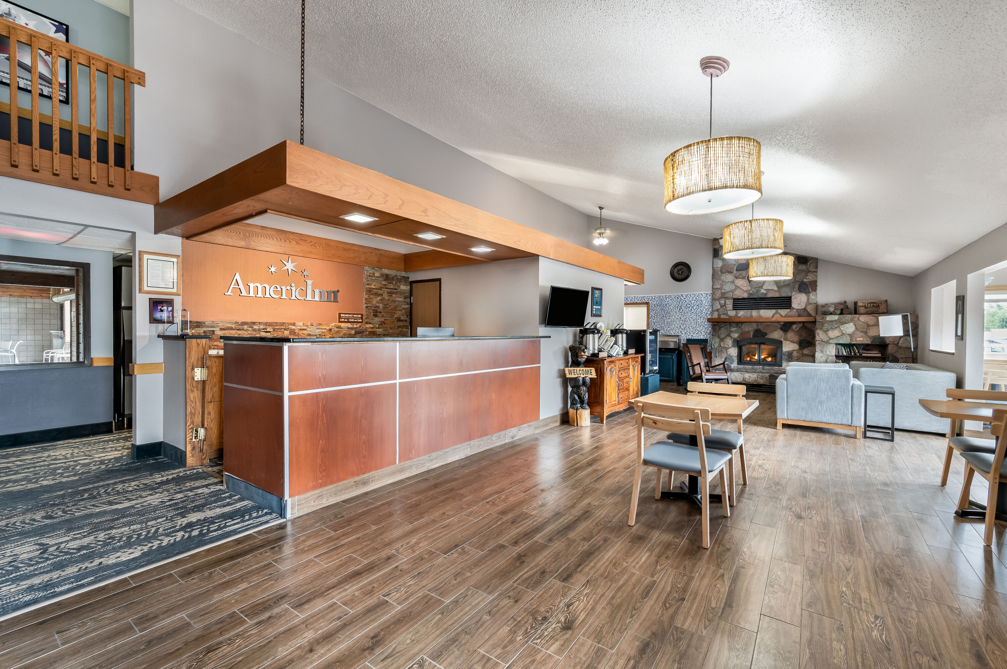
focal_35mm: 15
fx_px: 419
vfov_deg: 77.2
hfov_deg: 100.4
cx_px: 504
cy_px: 334
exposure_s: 1/1.67
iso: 500
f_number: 8
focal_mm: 15
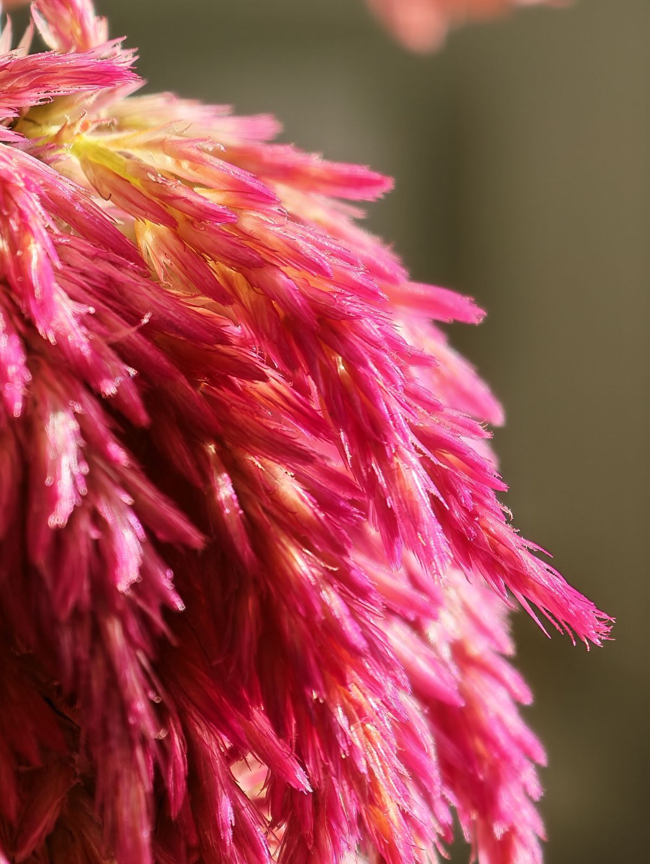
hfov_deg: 6.5
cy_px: 432
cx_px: 325
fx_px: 5745
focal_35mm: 230
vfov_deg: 8.6
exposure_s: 1/270
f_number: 2.6
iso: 50
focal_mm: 22.48
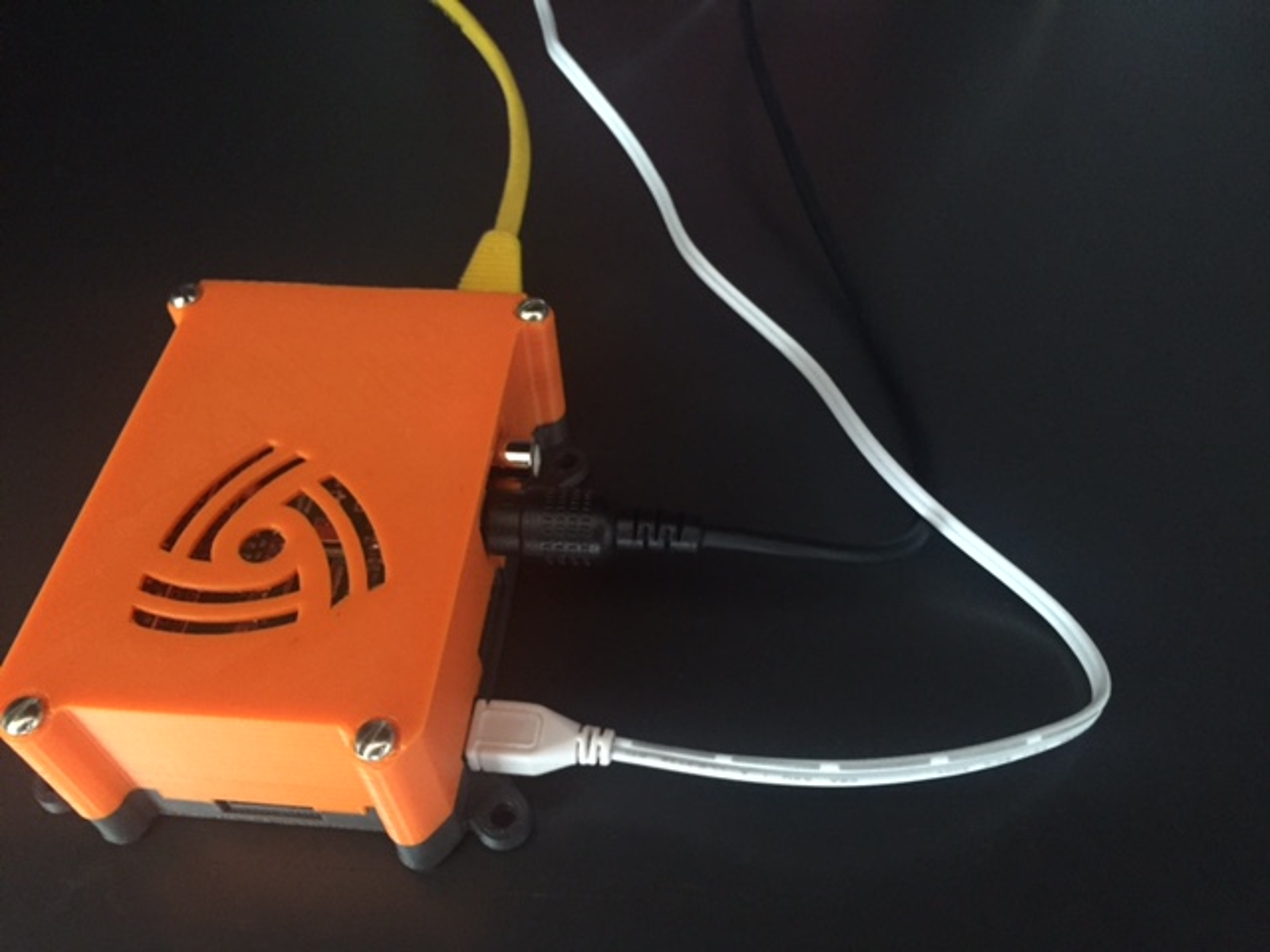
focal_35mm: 29
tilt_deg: -50.5
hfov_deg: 61.7
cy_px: 476
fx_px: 1064
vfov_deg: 48.2
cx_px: 635
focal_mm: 4.15
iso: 320
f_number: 2.2
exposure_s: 1/17
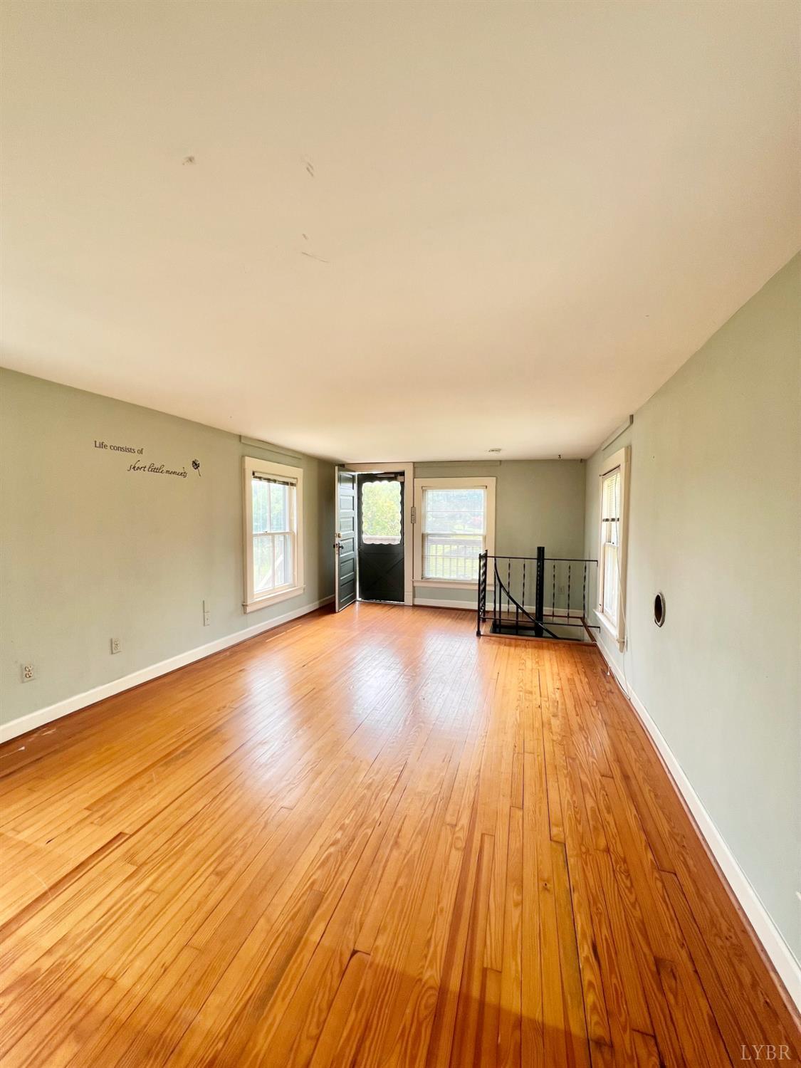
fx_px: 401
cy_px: 534
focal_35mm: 13
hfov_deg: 89.9
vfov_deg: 106.2
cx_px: 400
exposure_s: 1/122
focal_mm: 1.57
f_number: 1.8
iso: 32
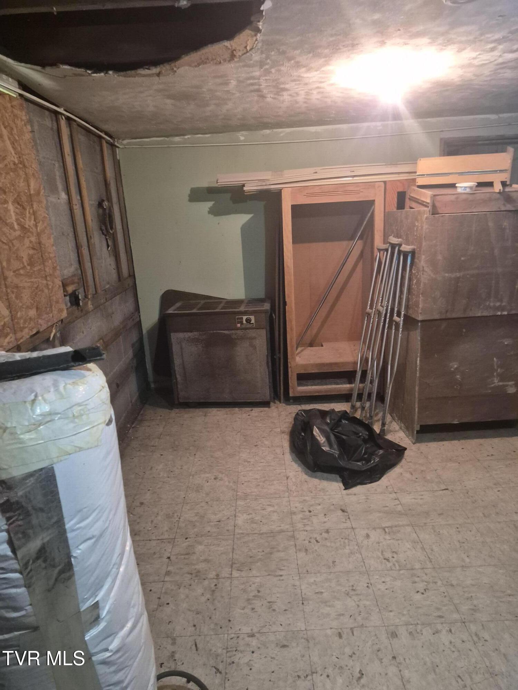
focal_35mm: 23
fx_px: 459
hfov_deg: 58.9
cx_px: 259
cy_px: 345
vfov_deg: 73.9
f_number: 1.8
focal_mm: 5.4
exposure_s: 1/120
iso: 1250
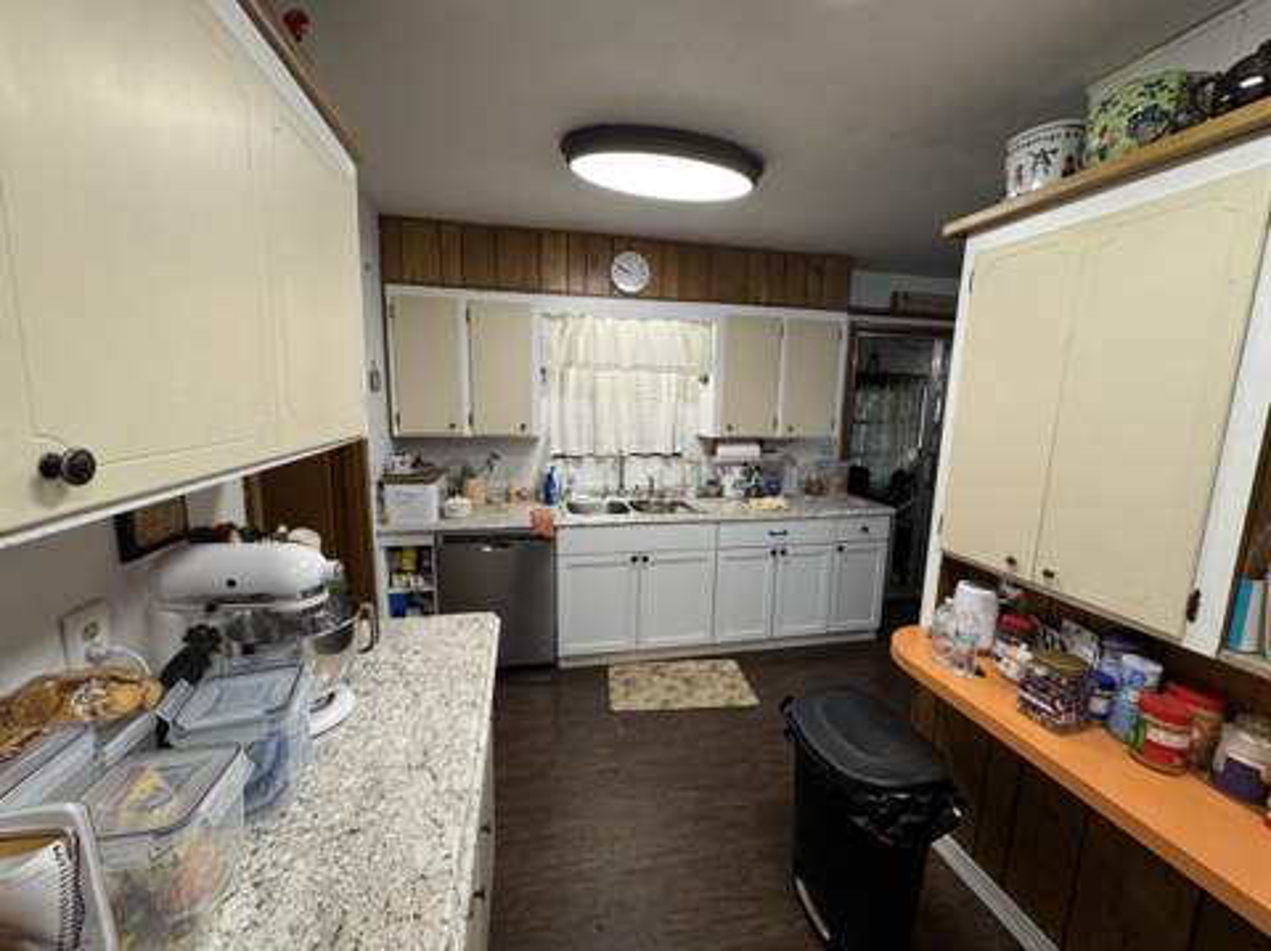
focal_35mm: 14
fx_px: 514
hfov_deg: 102.1
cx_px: 636
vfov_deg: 85.6
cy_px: 476
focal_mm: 2.22
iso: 200
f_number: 2.2
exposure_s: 1/120
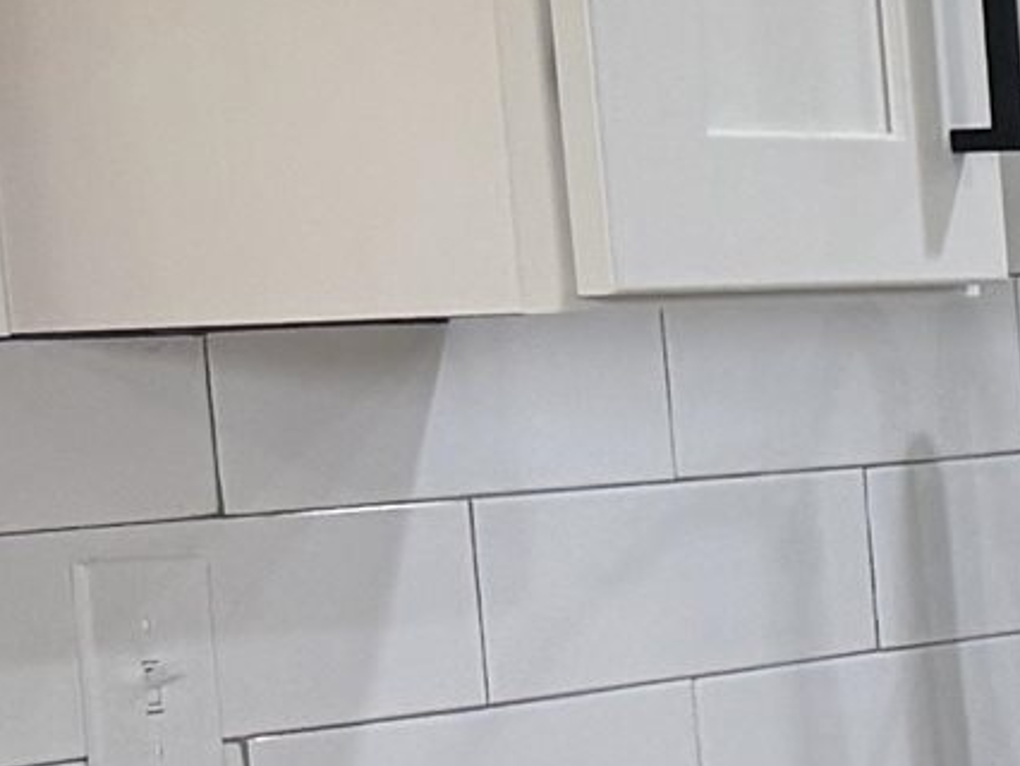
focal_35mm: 173
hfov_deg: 8.4
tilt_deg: -5.8
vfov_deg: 8.6
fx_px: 5101
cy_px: 677
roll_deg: +1.7
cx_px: 3596
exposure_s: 1/177
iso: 200
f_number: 1.78
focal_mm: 6.76
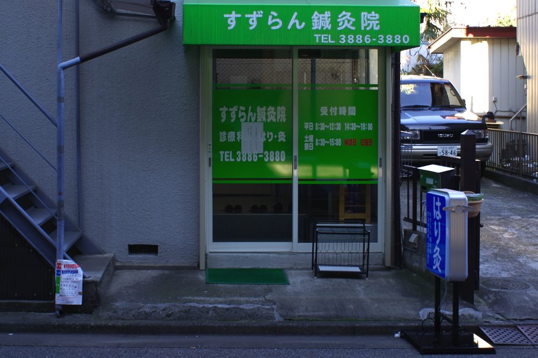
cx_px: 269
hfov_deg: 46.4
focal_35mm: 42
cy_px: 179
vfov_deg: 31.9
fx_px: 627
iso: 100
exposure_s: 1/60
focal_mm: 28
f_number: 4
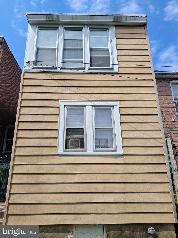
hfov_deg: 51.4
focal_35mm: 27
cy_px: 119
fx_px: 185
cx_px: 89
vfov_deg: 65.3
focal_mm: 4
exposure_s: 1/586
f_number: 1.8
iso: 20
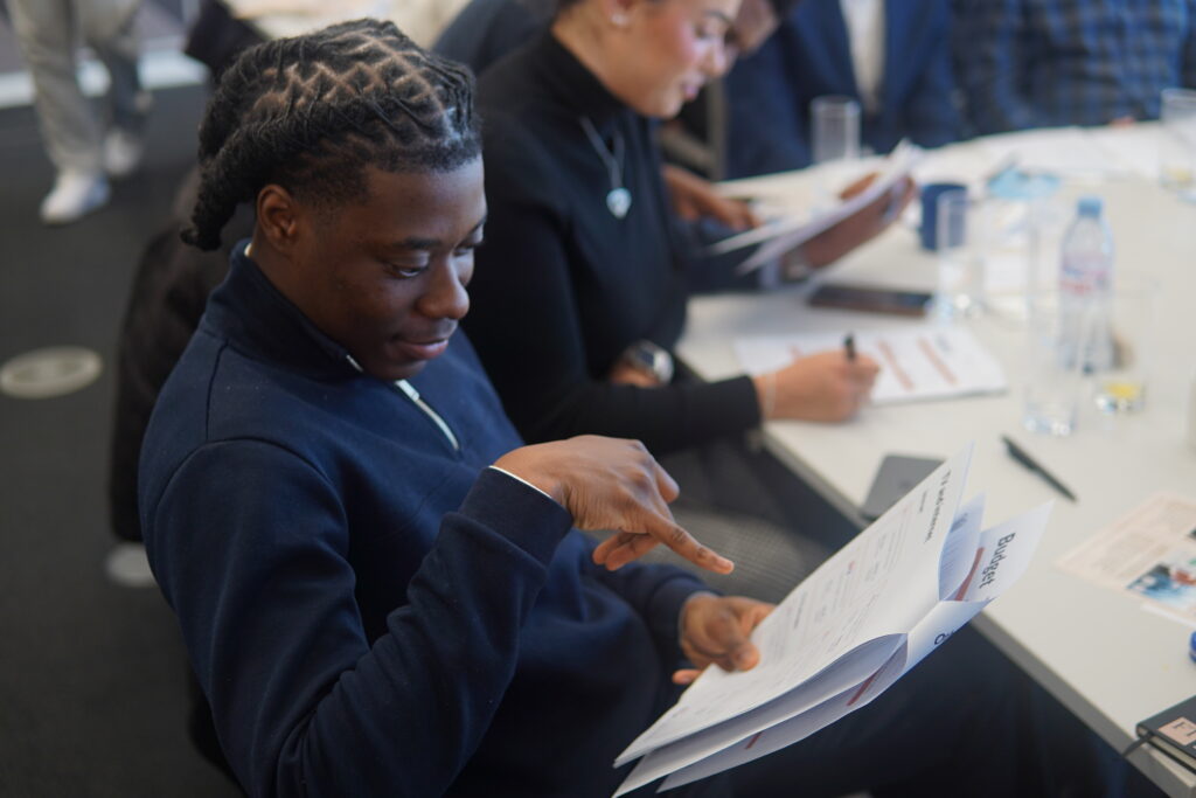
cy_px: 399
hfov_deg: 43.6
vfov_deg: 29.9
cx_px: 598
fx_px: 1495
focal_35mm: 45
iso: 125
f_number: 1.8
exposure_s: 1/160
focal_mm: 30
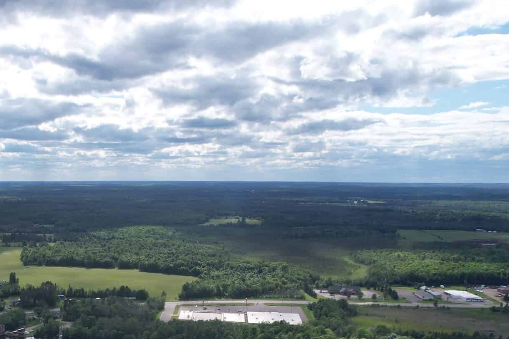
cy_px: 348
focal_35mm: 46
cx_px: 71
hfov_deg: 40.2
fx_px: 650
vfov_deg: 27.4
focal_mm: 8.38
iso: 100
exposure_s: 1/2500
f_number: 2.8
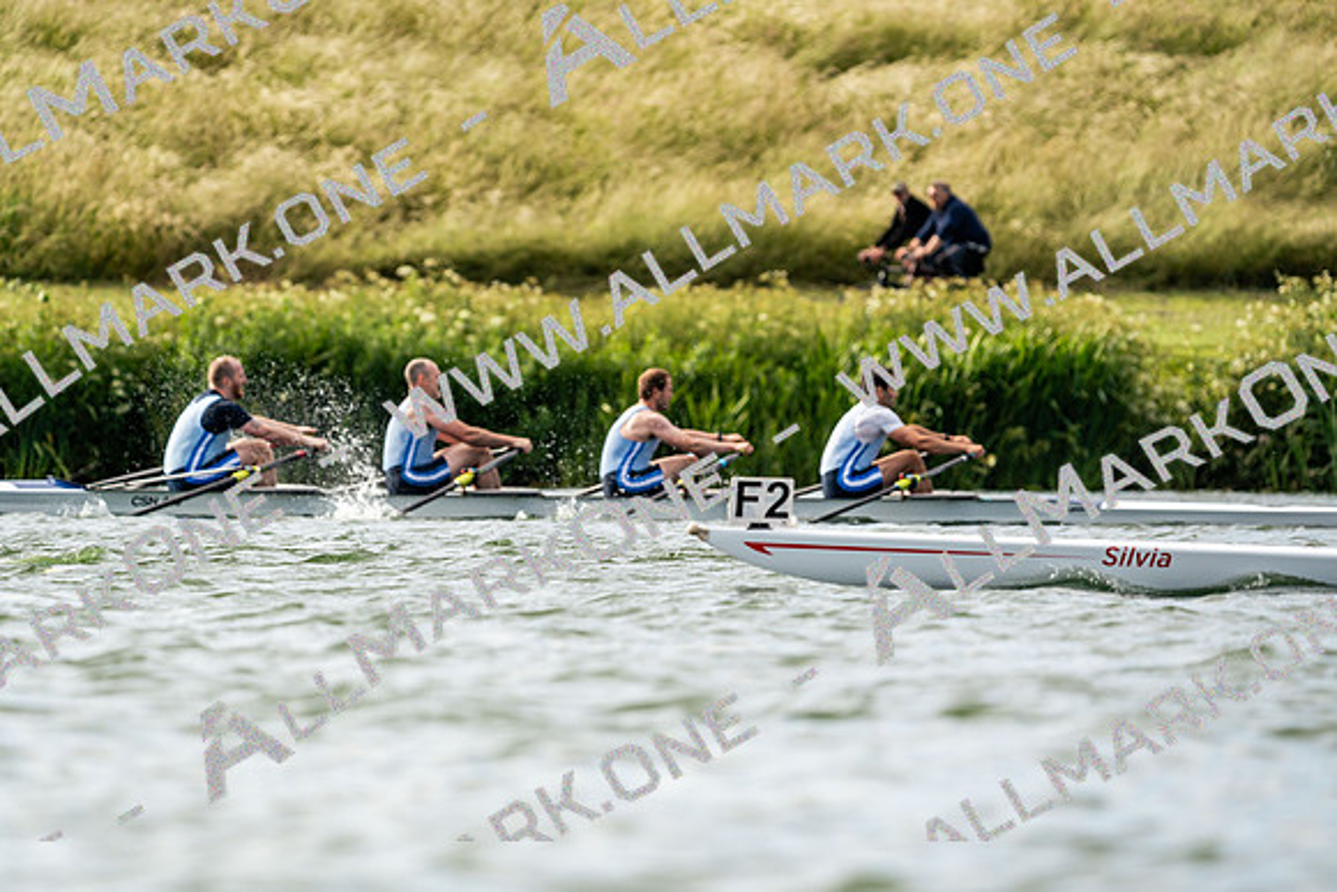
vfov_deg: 3.5
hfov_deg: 5.2
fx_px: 14635
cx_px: 668
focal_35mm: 394
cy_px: 446
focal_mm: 394
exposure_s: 1/2000
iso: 320
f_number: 6.3
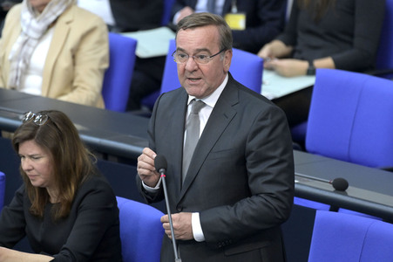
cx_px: 196
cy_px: 131
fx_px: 5454
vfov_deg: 2.7
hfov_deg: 4.1
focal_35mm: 500
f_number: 5.6
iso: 8000
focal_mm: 500
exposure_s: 1/320
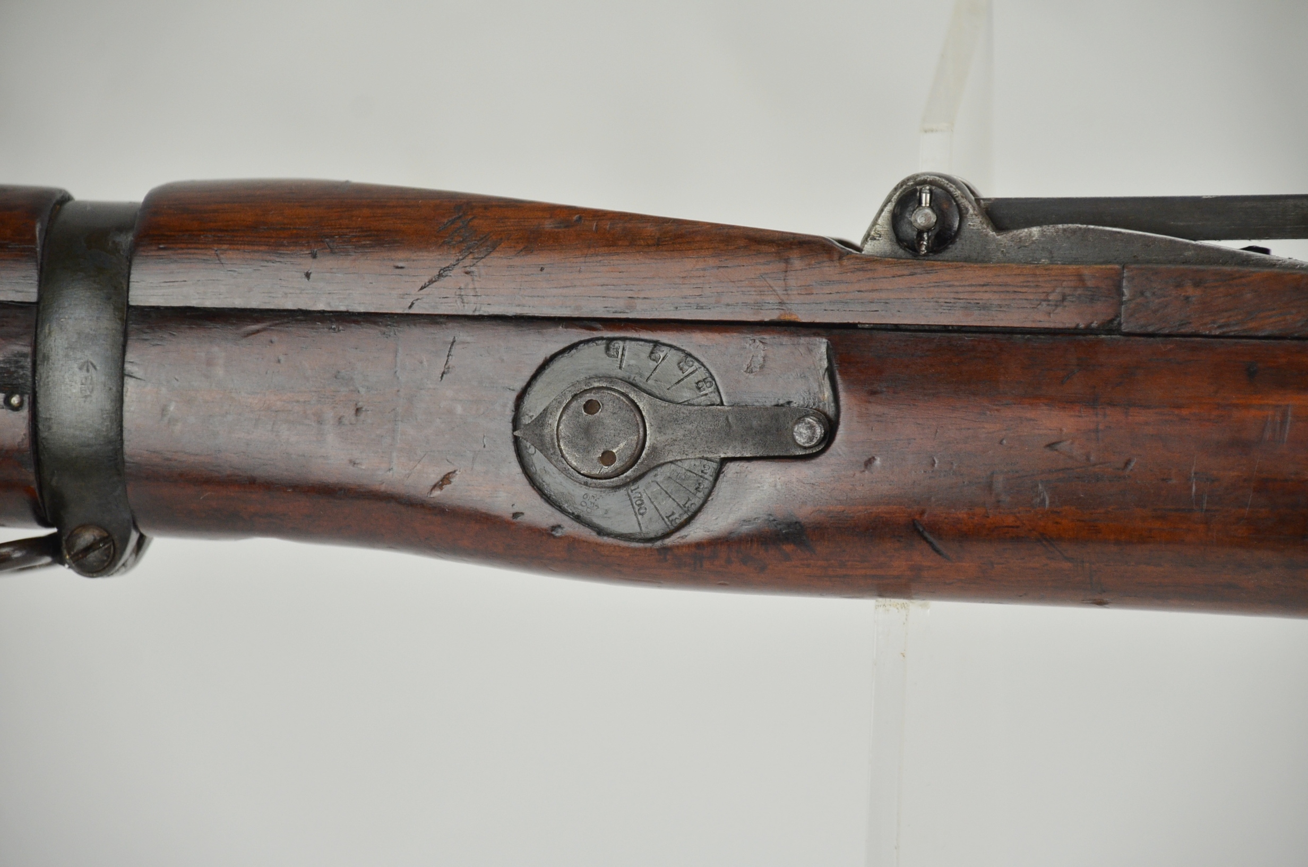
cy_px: 434
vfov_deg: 6.8
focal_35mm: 202
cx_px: 654
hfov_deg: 10.2
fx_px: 7342
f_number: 5.6
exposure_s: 1/200
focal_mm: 135
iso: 800
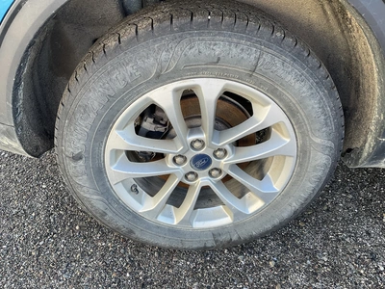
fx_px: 323
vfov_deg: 48.2
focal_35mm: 29
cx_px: 192
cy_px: 144
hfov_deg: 61.7
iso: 16
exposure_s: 1/124
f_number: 1.8
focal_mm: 3
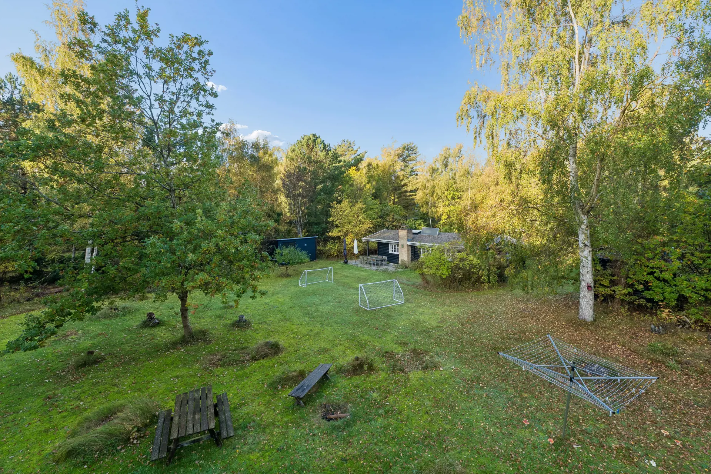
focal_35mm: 15
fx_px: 296
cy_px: 237
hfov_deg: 100.4
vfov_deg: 77.3
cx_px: 356
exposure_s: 1/40
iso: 200
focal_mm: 10
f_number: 9
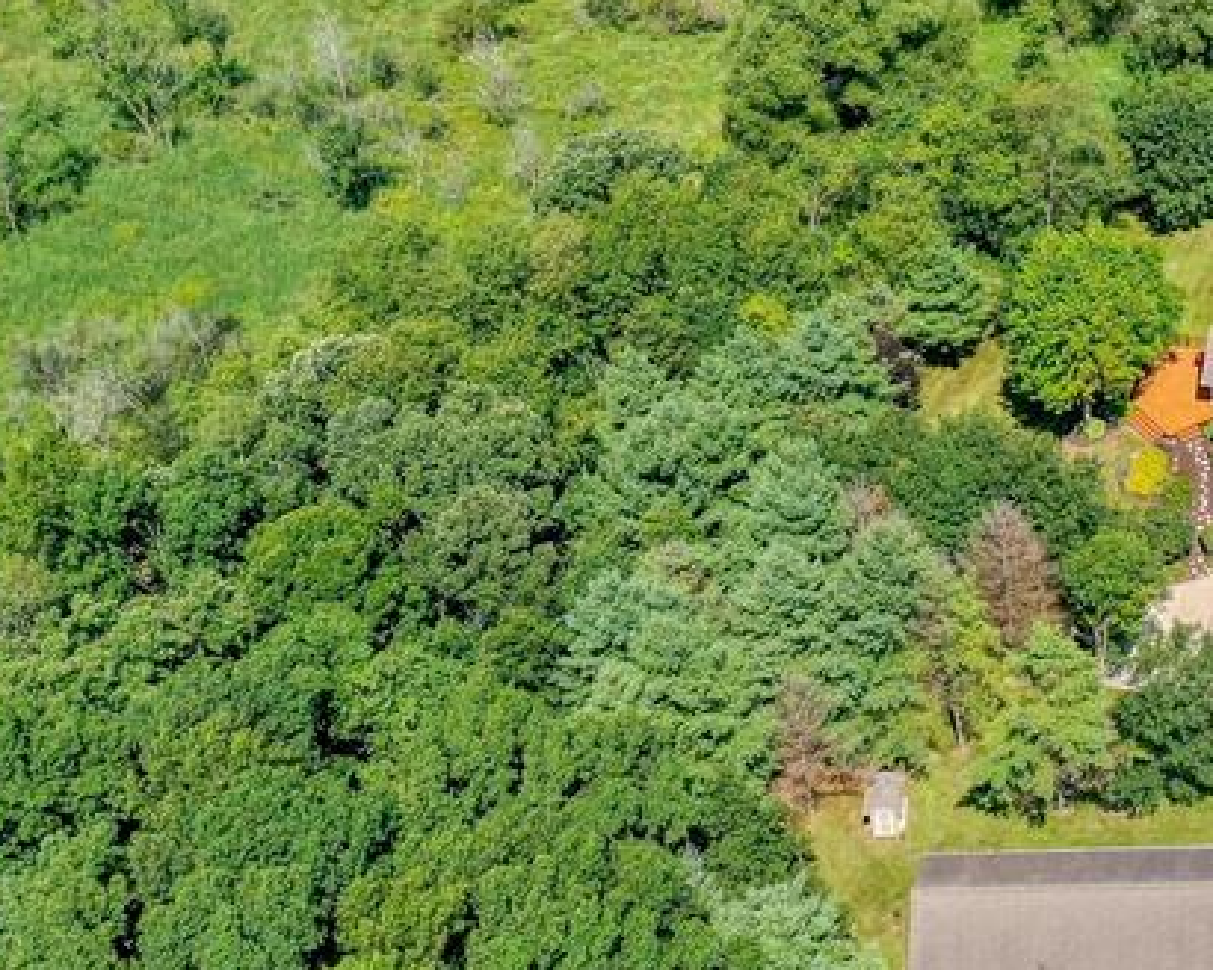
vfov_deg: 18.5
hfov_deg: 22.3
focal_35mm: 82
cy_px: 161
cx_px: 1237
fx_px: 2944
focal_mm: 10.3
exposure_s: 1/120
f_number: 4
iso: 100
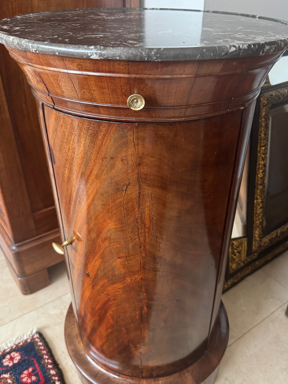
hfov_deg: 46.8
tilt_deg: -33.8
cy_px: 197
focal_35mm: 30
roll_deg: +0.5
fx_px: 333
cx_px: 148
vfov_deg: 60.0
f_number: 1.78
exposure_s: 1/60
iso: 640
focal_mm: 6.76
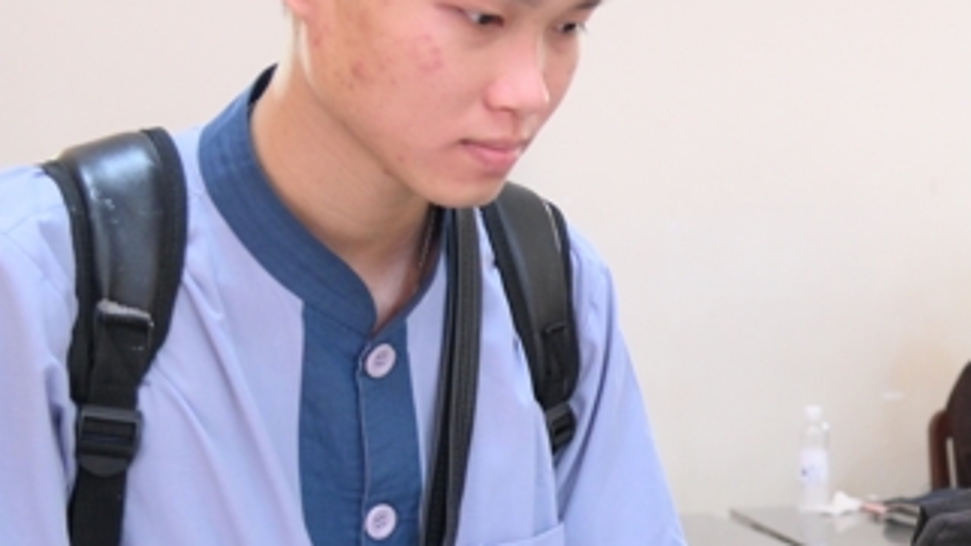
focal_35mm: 89
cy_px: 483
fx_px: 2291
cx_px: 1211
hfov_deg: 21.9
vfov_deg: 13.5
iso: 3200
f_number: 4
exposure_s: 1/60
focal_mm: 28
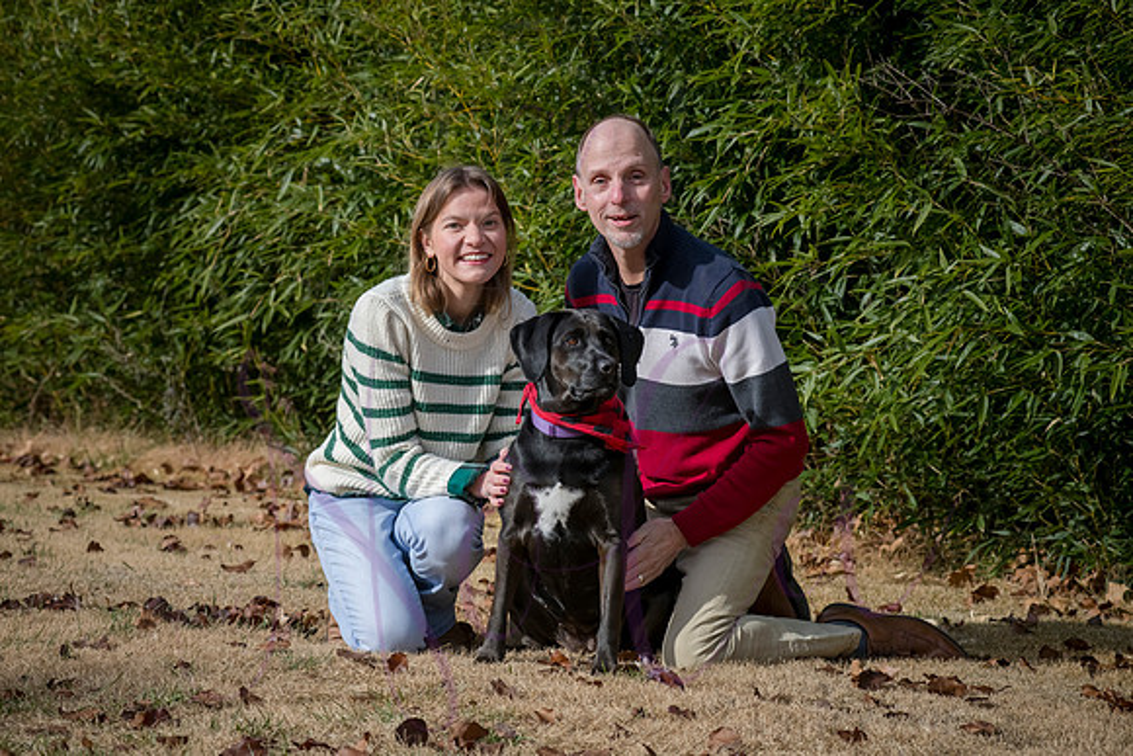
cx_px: 566
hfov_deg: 18.3
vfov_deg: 12.2
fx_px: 3526
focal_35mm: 112
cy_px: 378
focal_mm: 112
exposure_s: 1/1000
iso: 400
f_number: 8
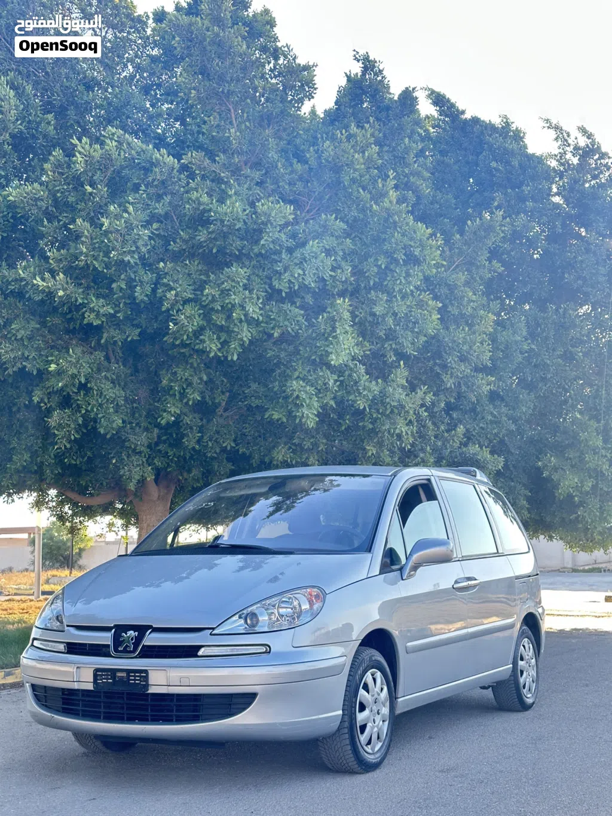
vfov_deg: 39.7
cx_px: 306
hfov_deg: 30.3
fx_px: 1131
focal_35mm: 48
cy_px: 408
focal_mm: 6.86
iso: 64
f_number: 1.78
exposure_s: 1/251
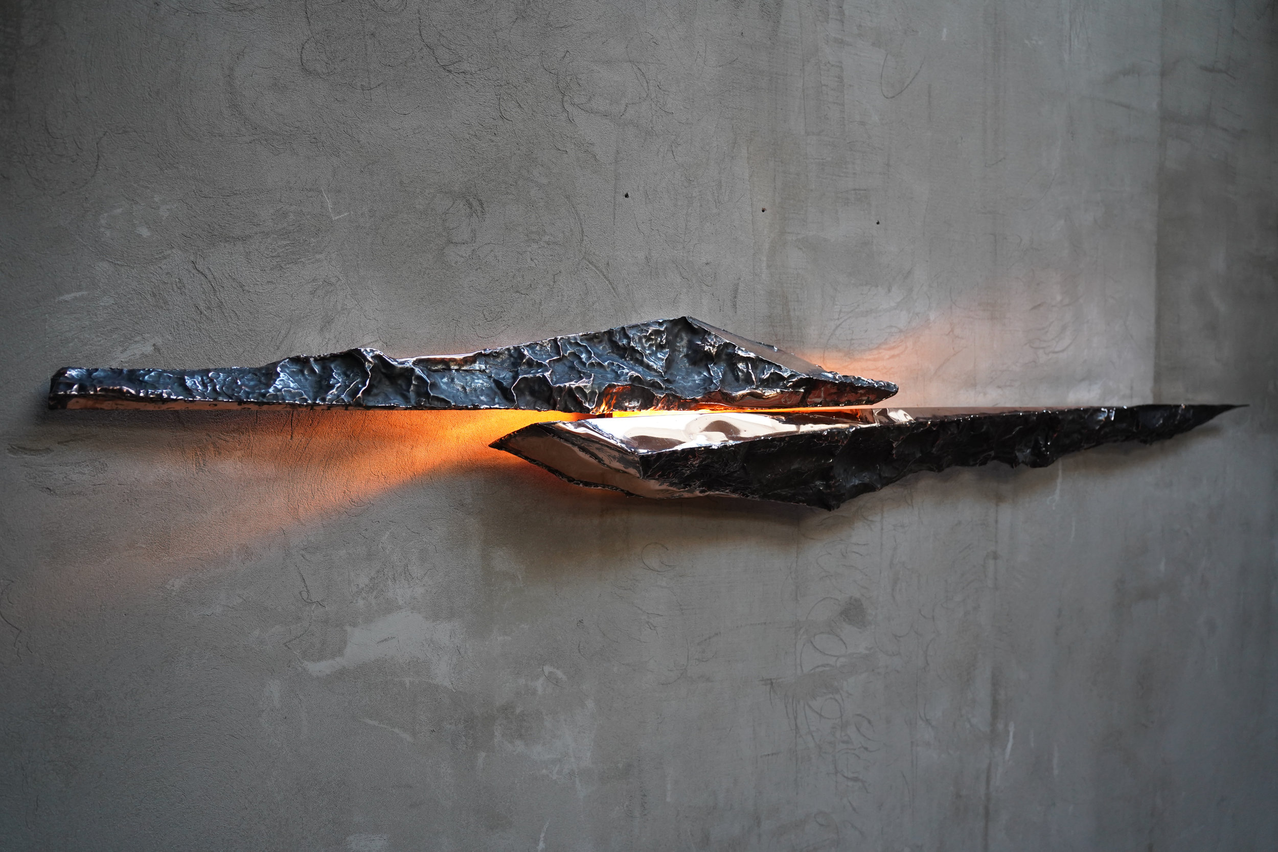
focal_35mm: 29
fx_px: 1029
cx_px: 639
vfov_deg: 45.0
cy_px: 426
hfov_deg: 63.7
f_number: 2.8
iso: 1600
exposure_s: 1/160
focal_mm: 29
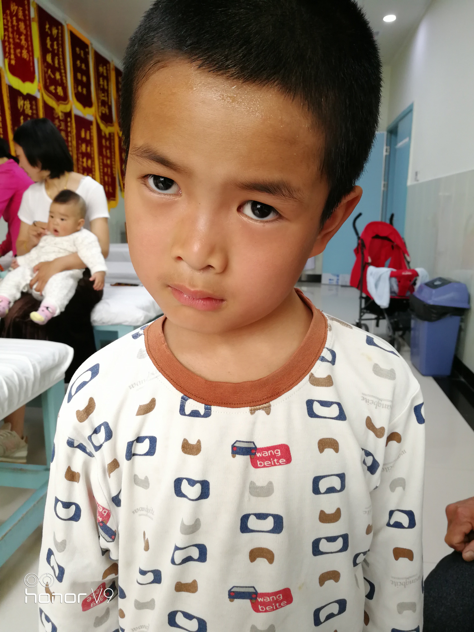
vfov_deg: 65.3
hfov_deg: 51.4
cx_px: 237
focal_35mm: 27
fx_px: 493
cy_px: 316
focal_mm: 3.84
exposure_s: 1/40
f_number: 2.2
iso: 125
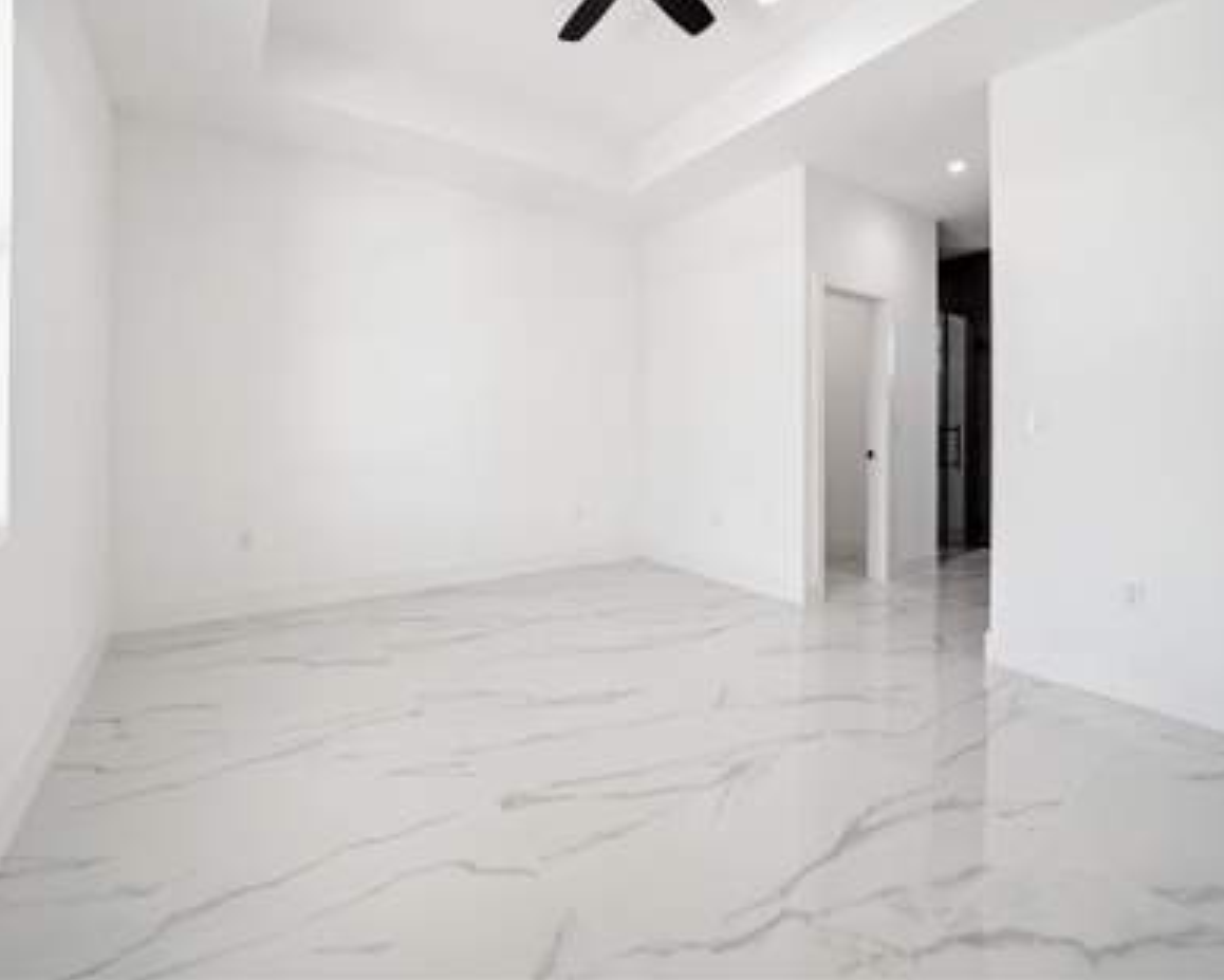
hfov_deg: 100.4
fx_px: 507
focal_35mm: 14
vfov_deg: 88.0
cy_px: 476
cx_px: 552
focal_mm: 12
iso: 200
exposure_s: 1/250
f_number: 4
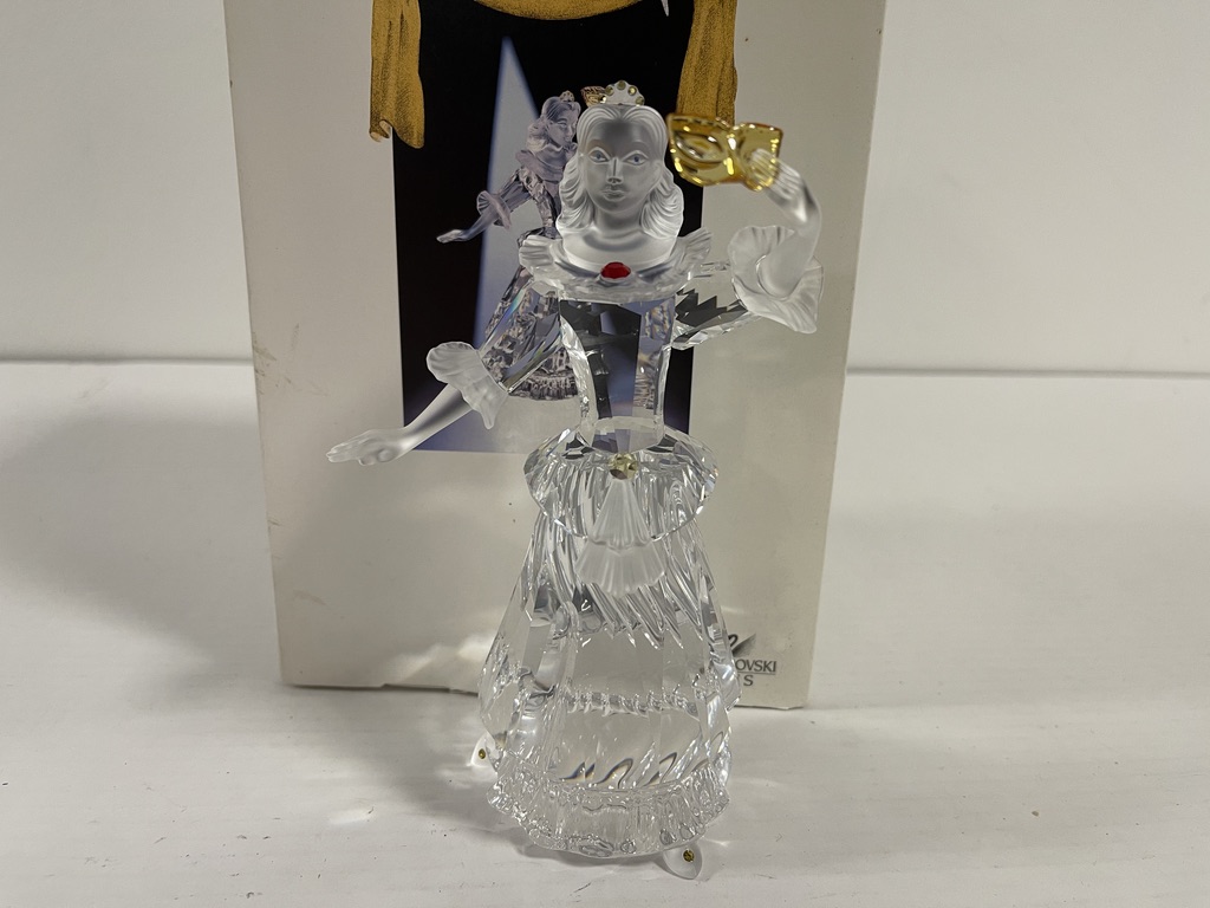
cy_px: 454
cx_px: 605
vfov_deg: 54.9
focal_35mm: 25
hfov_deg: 69.4
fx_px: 874
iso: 80
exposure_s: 1/50
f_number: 1.6
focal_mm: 5.1
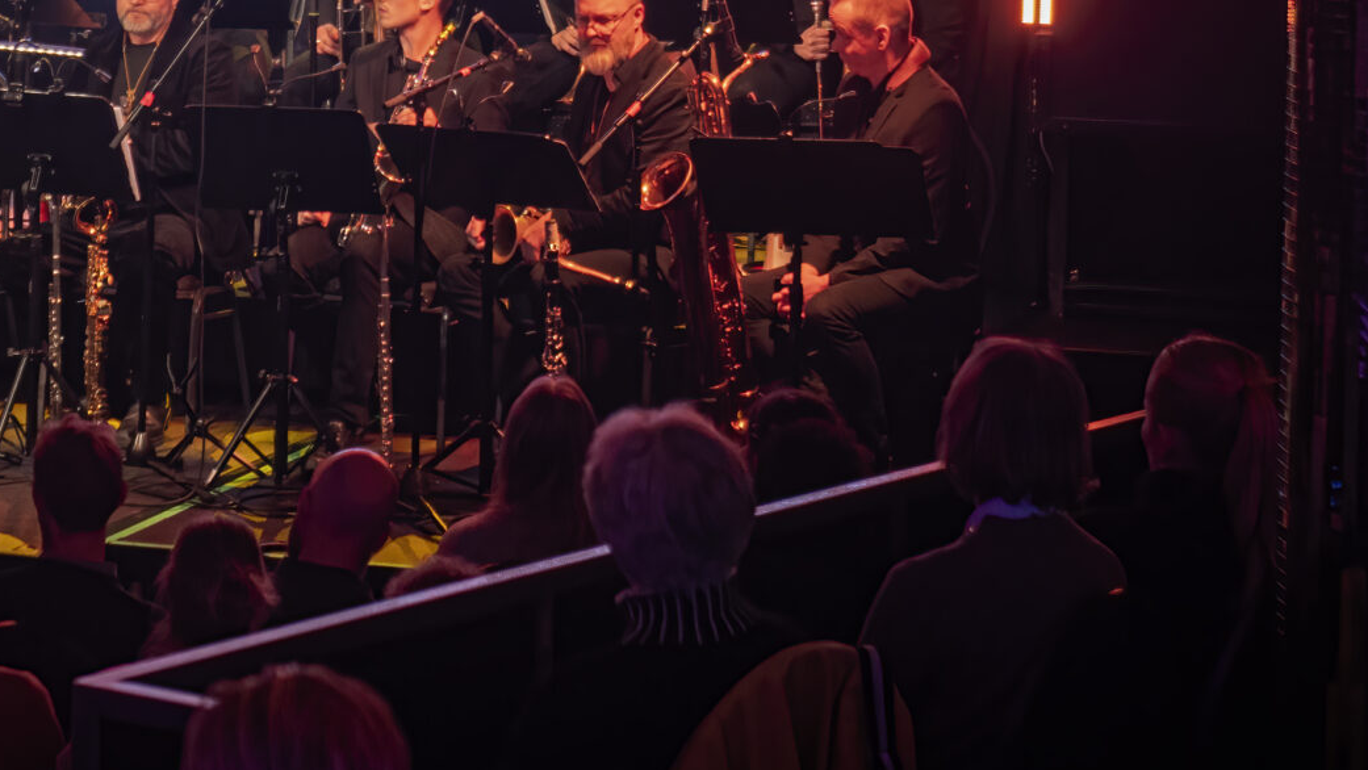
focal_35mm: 134
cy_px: -272
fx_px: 4862
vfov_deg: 8.9
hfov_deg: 15.8
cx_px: 162
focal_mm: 25
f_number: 1.2
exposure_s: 1/250
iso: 1000
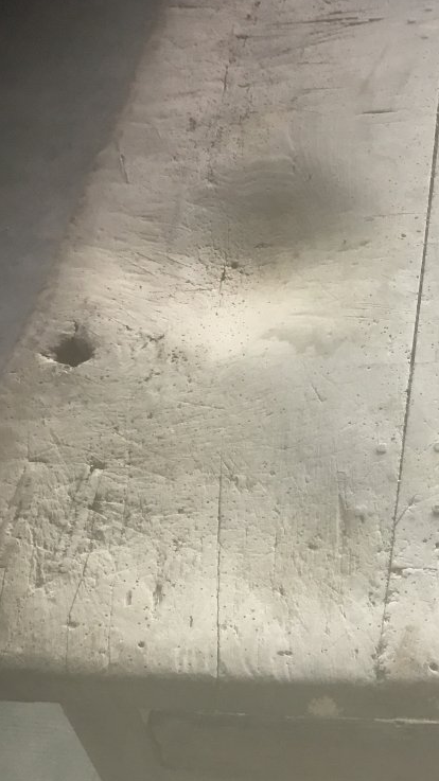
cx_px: 425
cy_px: 436
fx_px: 1139
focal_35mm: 55
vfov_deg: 37.8
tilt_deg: -48.6
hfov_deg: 21.2
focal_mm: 3.3
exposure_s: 1/33
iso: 50
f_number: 2.4
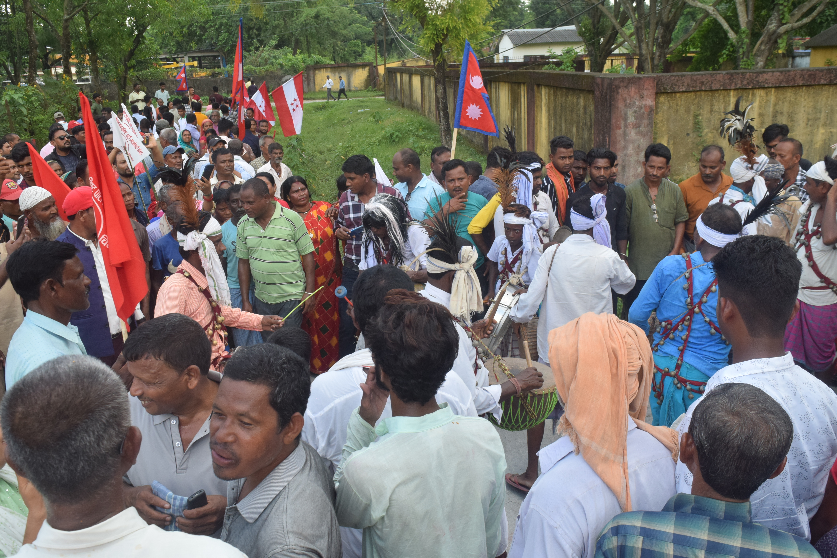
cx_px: 418
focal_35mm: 33
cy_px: 279
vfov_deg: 40.0
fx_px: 767
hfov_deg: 57.2
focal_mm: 22
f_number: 10
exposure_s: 1/400
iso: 800
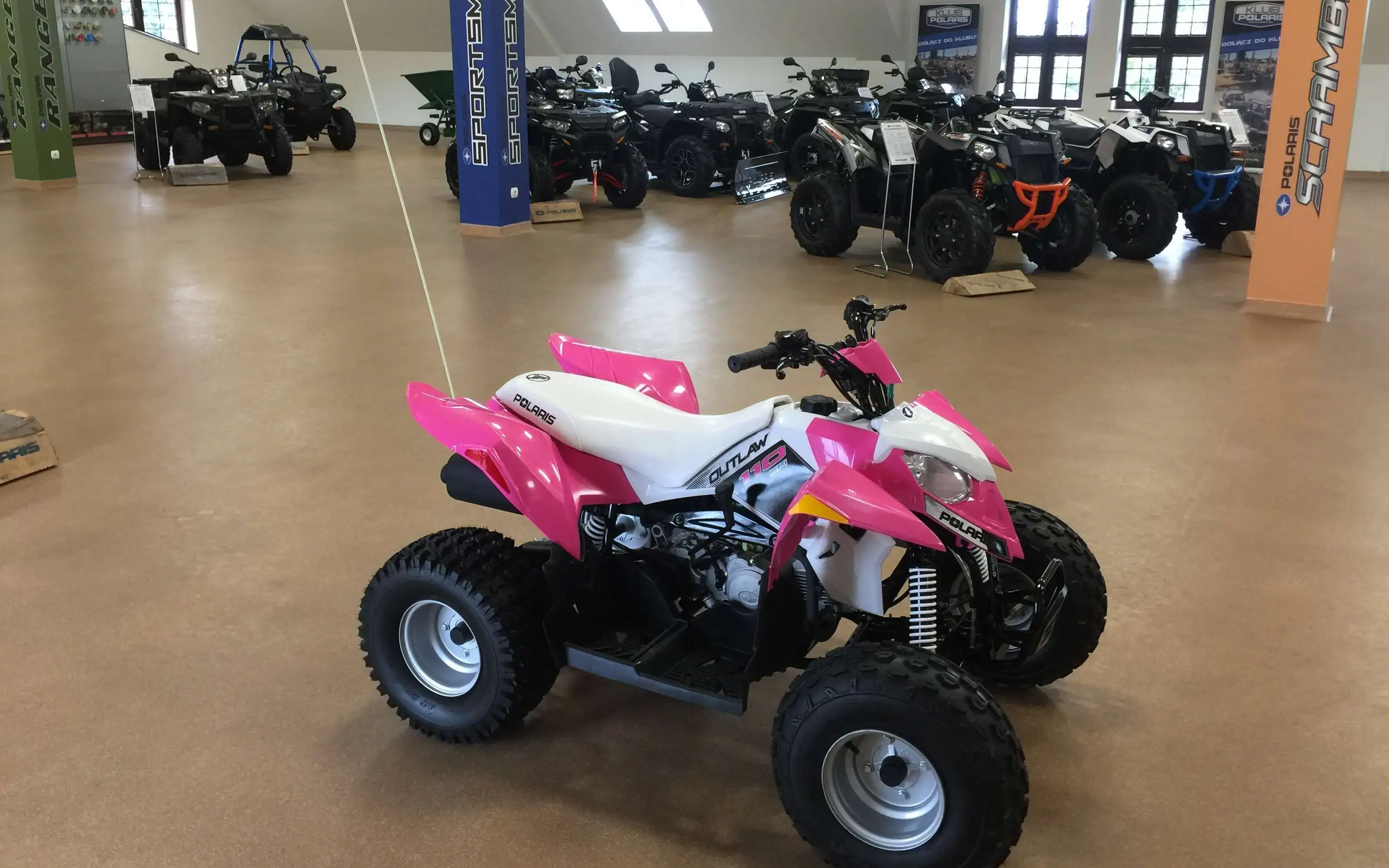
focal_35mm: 31
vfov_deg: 40.5
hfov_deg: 61.2
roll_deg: -1.6
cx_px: 694
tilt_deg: -15.3
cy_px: 375
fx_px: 1173
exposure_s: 1/17
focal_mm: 4.15
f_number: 2.2
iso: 50
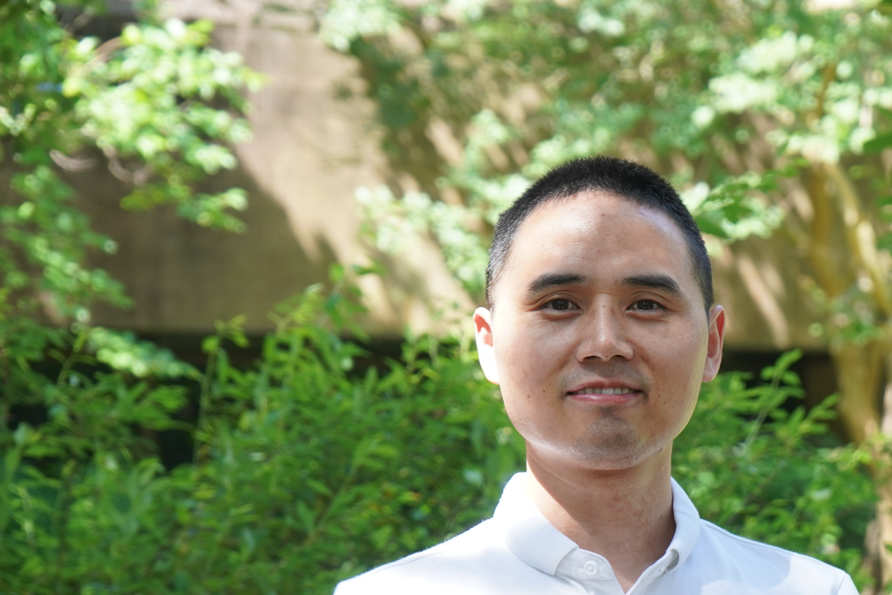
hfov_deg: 16.8
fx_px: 2998
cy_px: 425
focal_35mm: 121
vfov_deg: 11.3
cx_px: 672
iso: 320
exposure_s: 1/160
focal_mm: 70
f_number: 5.6
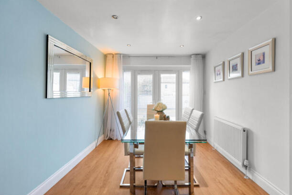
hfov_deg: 100.4
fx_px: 122
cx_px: 149
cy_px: 98
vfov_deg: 77.4
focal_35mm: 15
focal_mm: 14
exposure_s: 1/50
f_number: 8
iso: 640
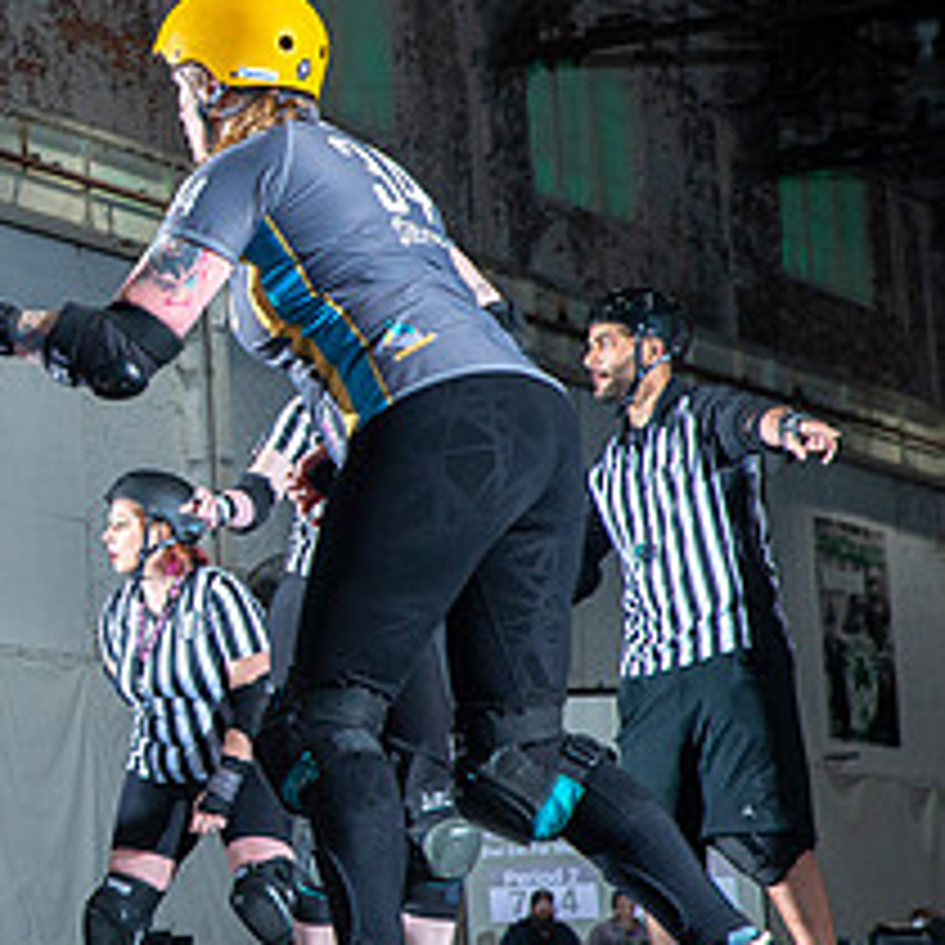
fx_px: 5065
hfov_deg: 10.4
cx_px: -338
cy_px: 470
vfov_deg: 10.7
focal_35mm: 164
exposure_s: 1/160
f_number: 7.1
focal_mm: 70
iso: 800
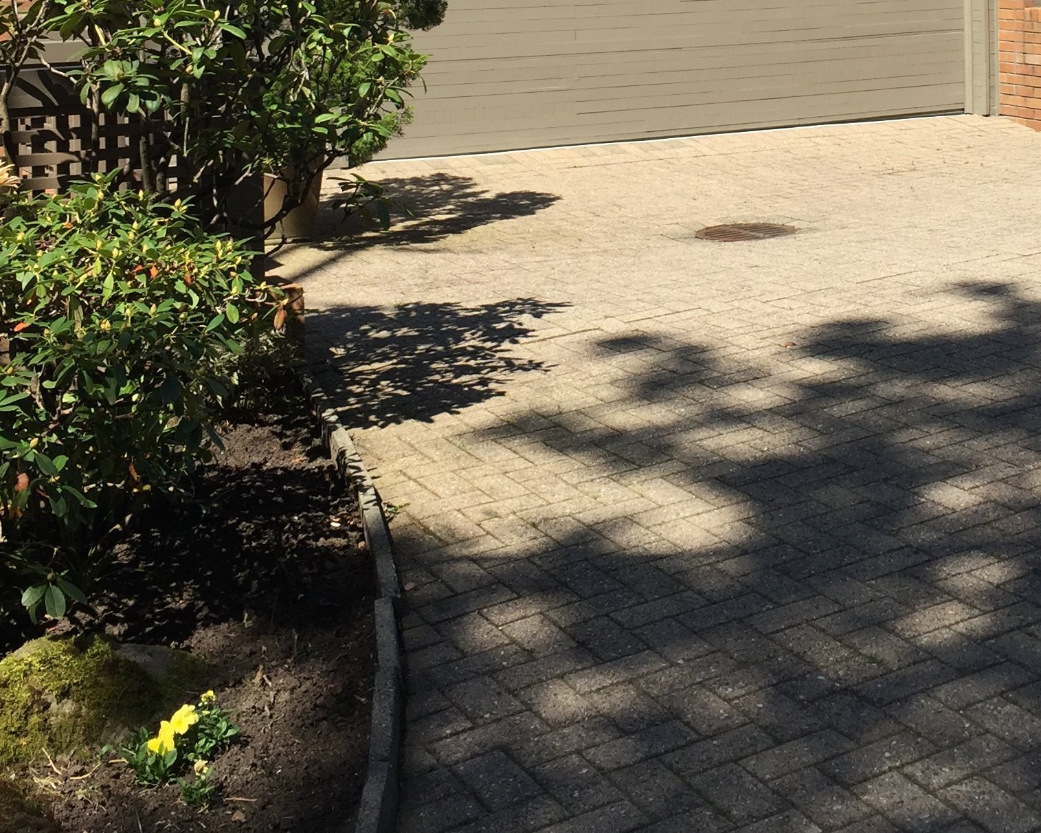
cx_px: 709
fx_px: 1879
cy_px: 22
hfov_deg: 30.7
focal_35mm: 61
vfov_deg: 24.0
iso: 32
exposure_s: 1/1364
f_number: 2.2
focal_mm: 4.15
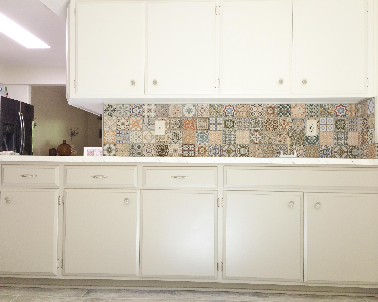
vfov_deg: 47.1
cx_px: 194
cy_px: 153
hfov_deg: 57.2
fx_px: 347
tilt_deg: +0.1
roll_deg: -1.2
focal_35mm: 31
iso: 50
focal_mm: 4.15
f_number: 2.2
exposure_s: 1/60
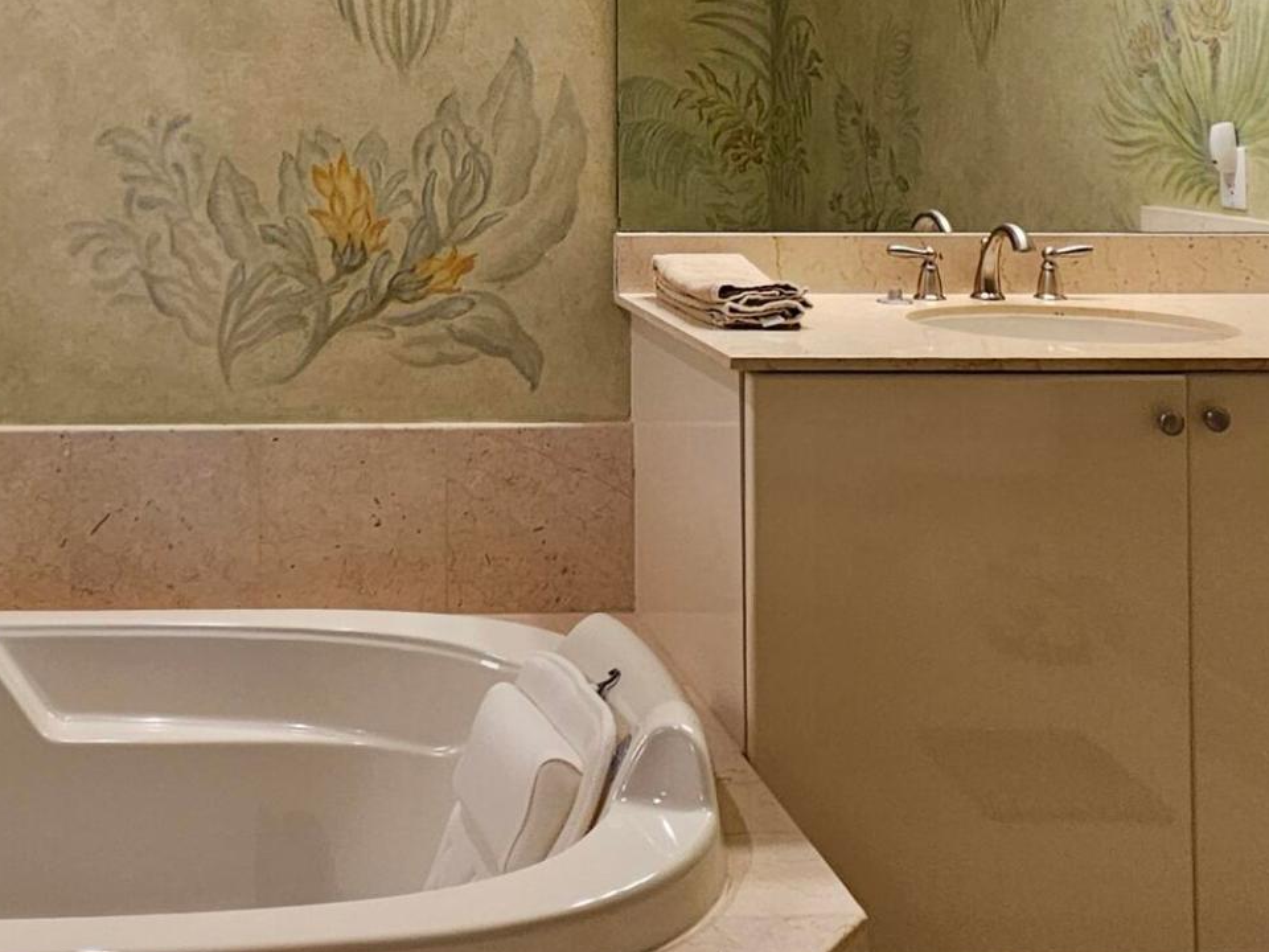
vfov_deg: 33.7
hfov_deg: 45.3
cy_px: 4
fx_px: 1430
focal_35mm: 39
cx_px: 241
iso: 80
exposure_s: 1/60
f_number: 2.2
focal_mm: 2.2
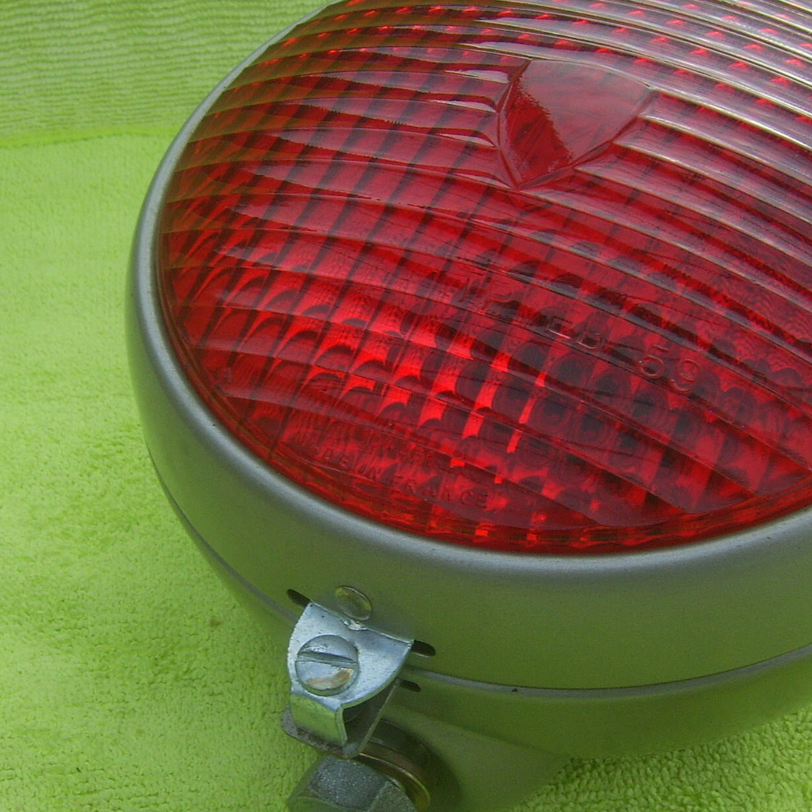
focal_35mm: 70
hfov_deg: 24.6
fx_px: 1858
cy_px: 447
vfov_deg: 24.6
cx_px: 348
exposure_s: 1/100
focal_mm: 7.8
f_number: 5.7
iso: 50
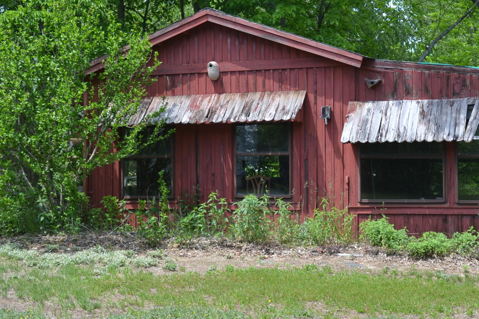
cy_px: 145
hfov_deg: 32.1
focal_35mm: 62
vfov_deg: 21.9
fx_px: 825
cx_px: 323
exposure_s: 1/125
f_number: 5.6
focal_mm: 22
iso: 100
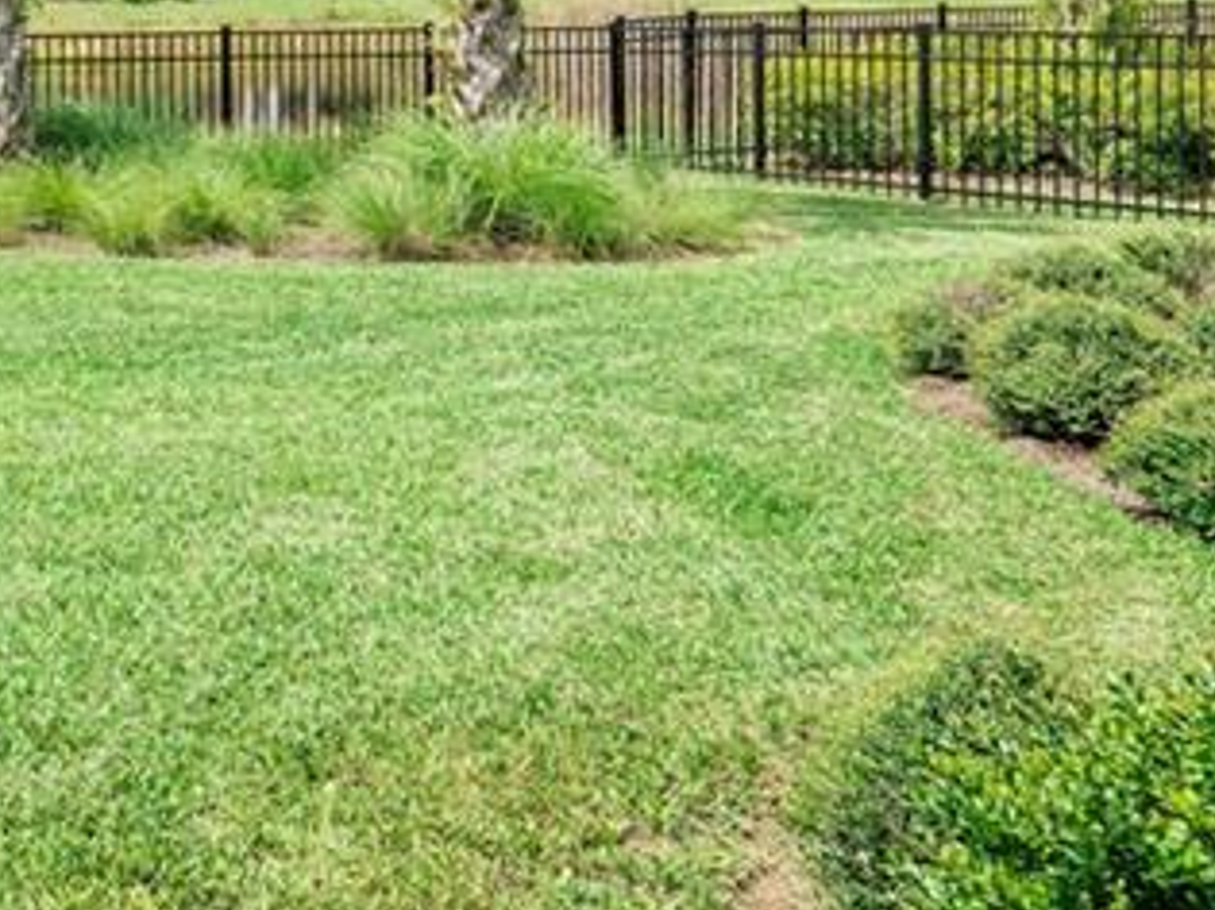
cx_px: -370
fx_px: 1754
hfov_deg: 30.2
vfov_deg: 27.0
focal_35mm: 50
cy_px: -58
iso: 200
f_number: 8
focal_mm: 16
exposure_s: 1/1000
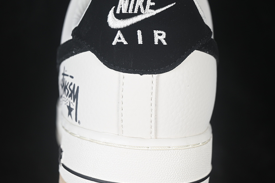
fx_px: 657
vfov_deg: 15.9
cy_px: 83
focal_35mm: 86
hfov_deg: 23.6
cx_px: 132
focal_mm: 50
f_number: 7.1
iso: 160
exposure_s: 1/80
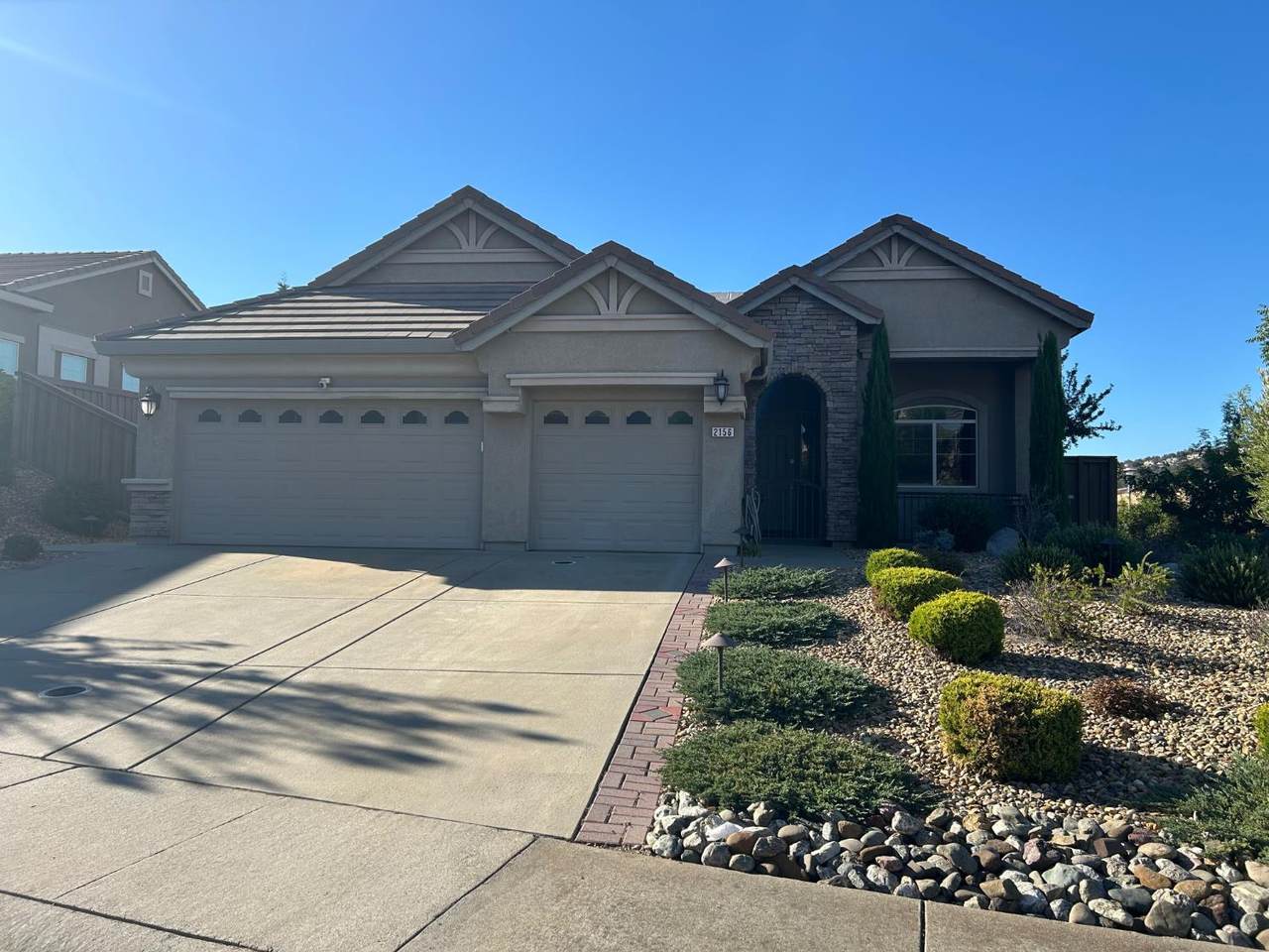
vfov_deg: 53.1
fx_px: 953
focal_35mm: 26
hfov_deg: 67.3
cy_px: 476
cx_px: 634
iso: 50
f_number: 1.5
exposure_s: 1/2632
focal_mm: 5.7
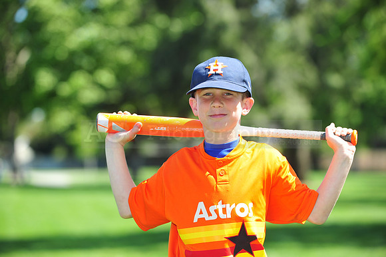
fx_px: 1661
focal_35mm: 155
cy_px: 128
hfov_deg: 13.3
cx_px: 193
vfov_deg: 8.8
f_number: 4.5
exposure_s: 1/640
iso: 200
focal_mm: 155
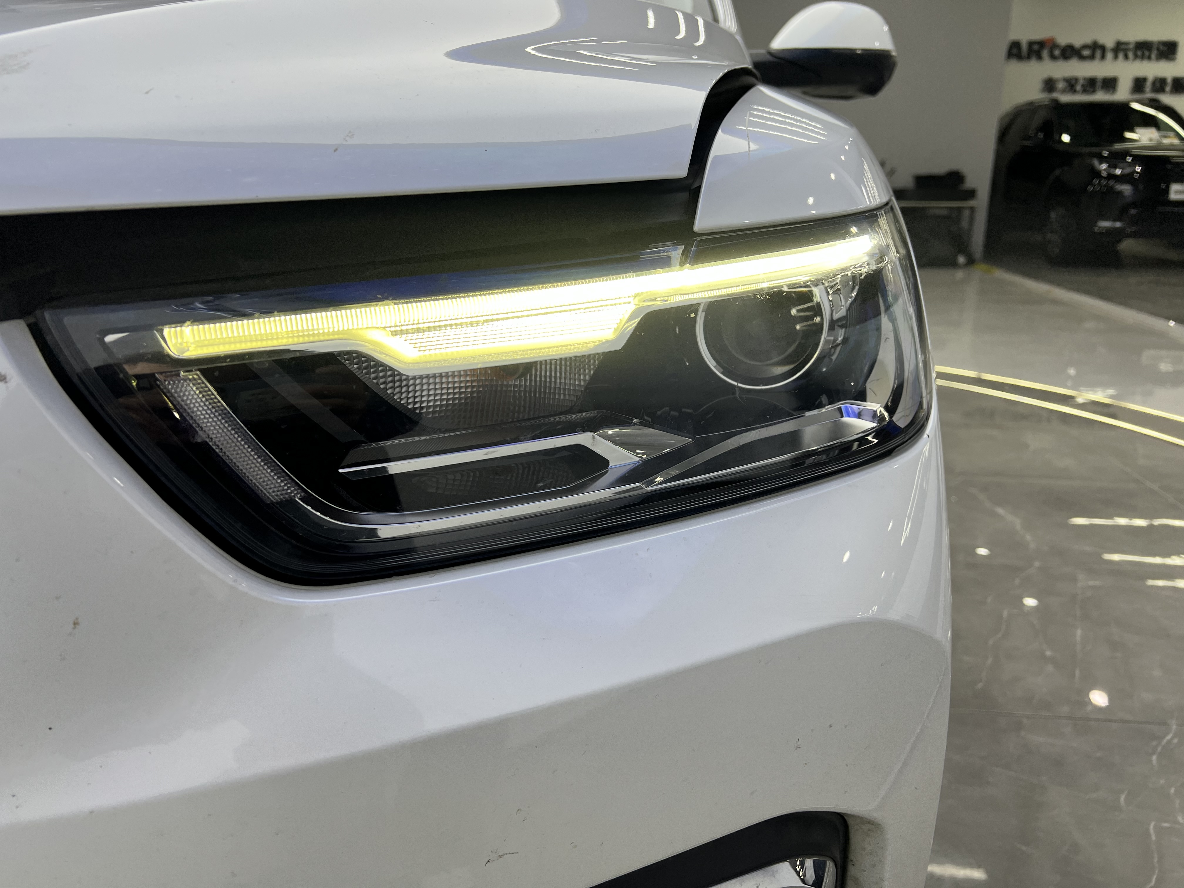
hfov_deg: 67.3
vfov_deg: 53.1
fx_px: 889
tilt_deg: -17.3
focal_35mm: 26
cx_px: 592
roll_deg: -0.2
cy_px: 444
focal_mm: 5.7
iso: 50
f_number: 1.5
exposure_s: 1/225
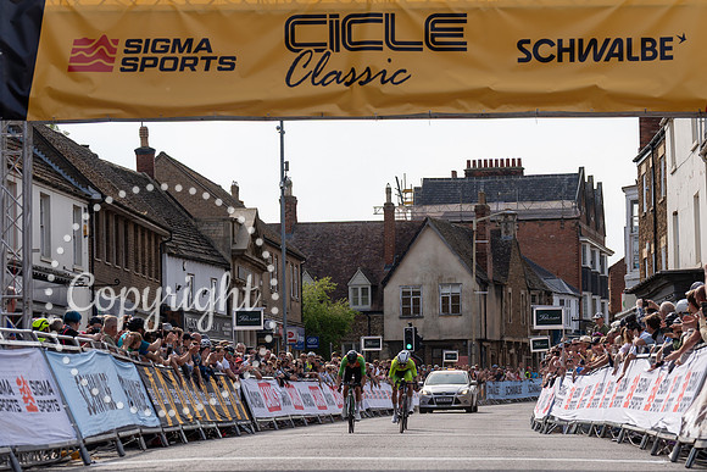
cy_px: 346
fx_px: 2377
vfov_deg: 11.3
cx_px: 393
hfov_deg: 16.9
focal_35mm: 121
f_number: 4
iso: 125
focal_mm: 82
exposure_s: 1/1000
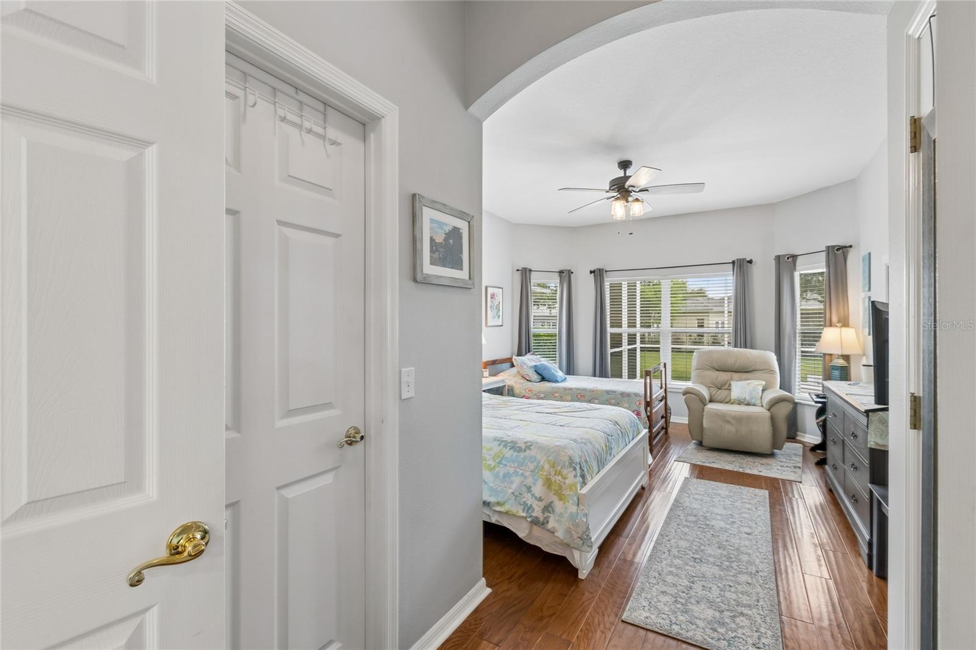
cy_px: 325
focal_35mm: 15
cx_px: 488
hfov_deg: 100.4
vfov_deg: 77.3
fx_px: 407
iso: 100
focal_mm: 10
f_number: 7.1
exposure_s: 1/10
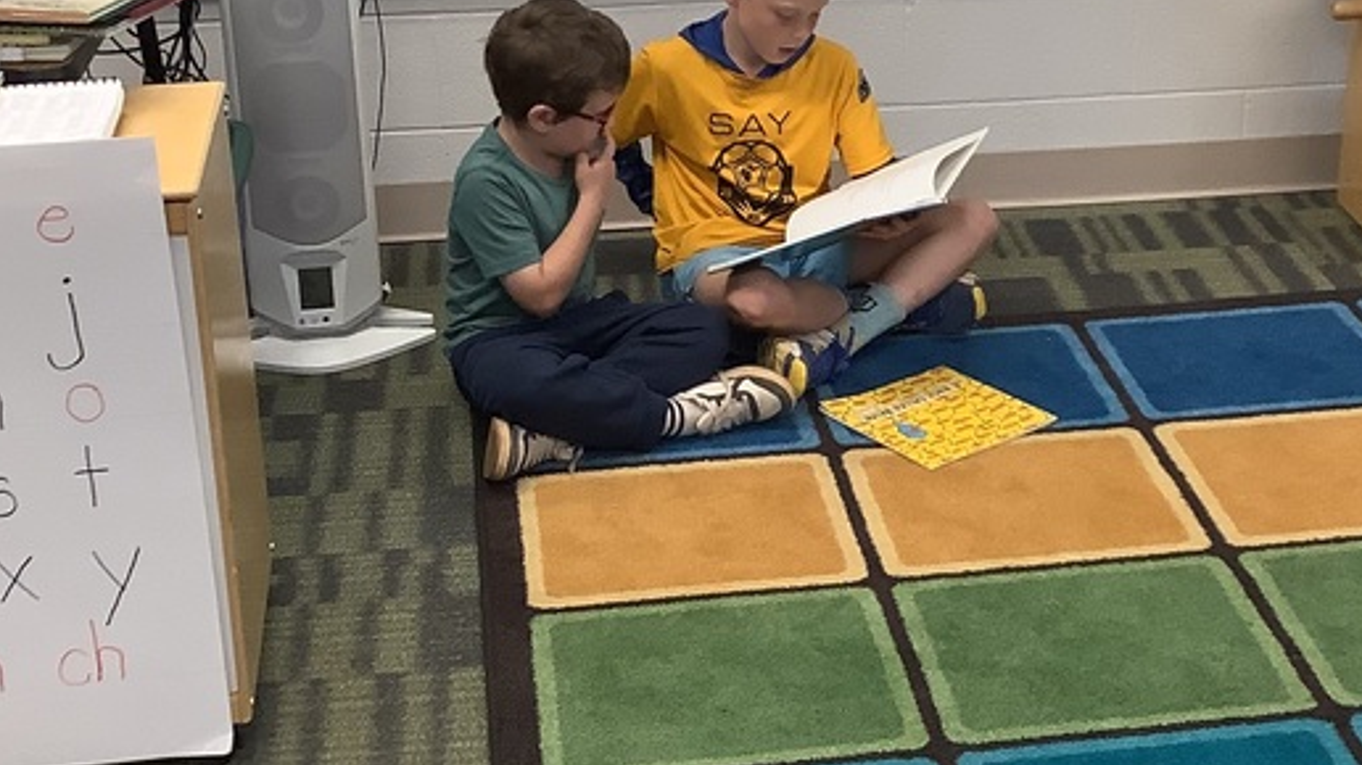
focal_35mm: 67
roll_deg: +0.0
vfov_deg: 18.0
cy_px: 306
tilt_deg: -22.9
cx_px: 837
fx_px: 2419
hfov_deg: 31.3
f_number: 2.4
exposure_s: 1/60
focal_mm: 3.3
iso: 125
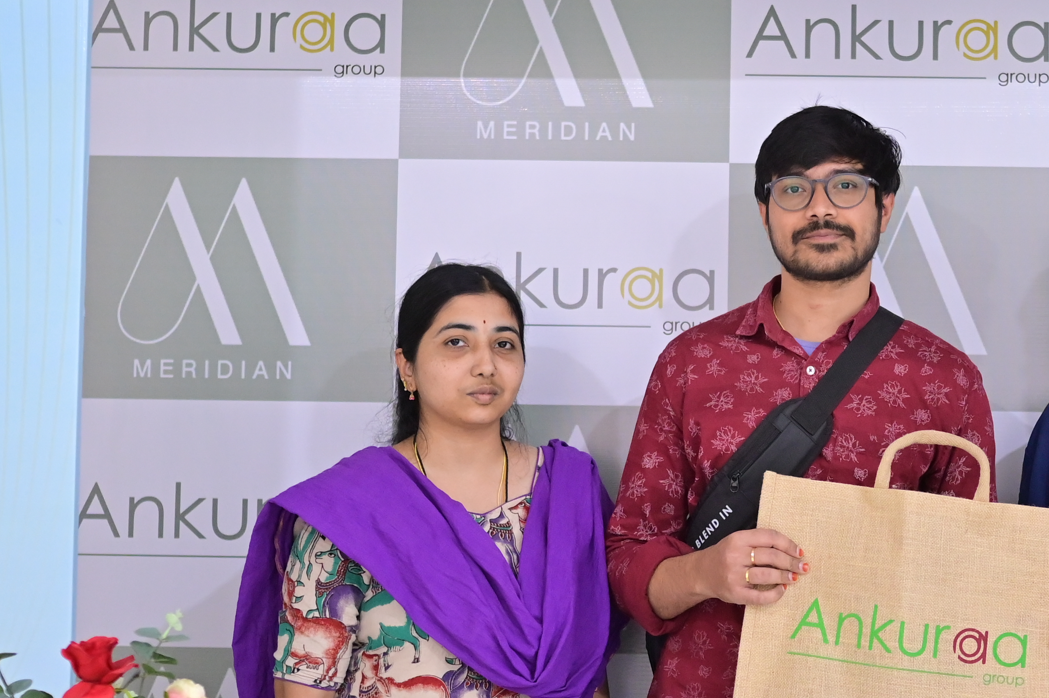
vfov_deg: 15.5
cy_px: 306
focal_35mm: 88
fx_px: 2562
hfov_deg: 22.9
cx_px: 798
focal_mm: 35
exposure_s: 1/125
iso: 2000
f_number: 1.8
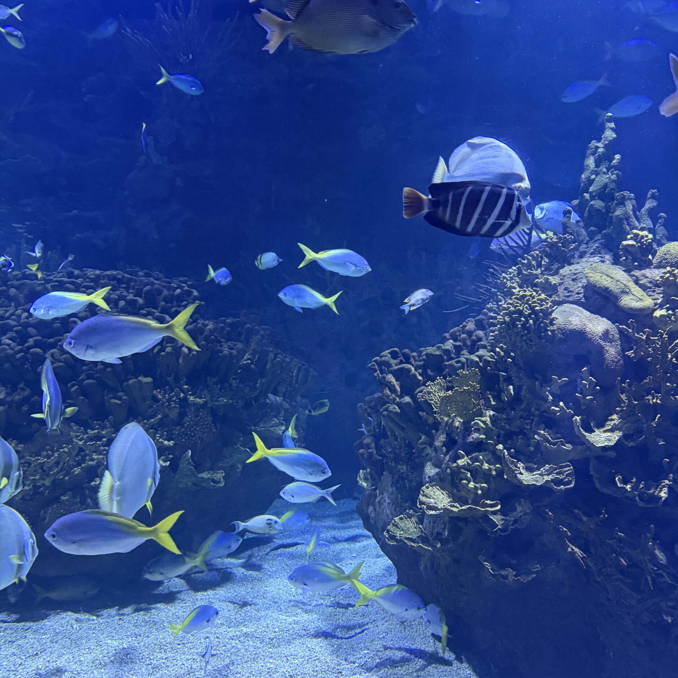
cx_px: 347
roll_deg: -1.4
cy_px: 332
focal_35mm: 29
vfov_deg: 55.6
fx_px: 643
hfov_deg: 55.6
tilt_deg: +0.6
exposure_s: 1/50
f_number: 1.78
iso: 640
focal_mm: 6.76
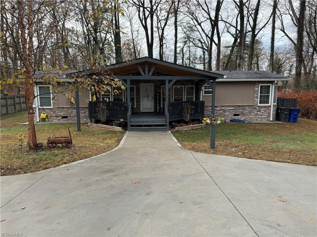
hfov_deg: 71.6
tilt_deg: -8.0
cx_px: 158
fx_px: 220
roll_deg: -0.3
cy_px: 118
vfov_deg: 56.8
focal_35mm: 24
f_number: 1.78
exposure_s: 1/621
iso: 80
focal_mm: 6.86
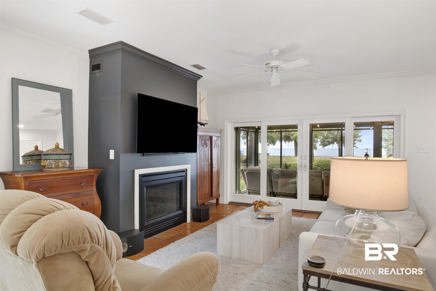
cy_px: 146
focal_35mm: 22
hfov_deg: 78.6
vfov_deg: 57.2
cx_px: 218
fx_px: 266
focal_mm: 22
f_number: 11
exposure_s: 1/4
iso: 200
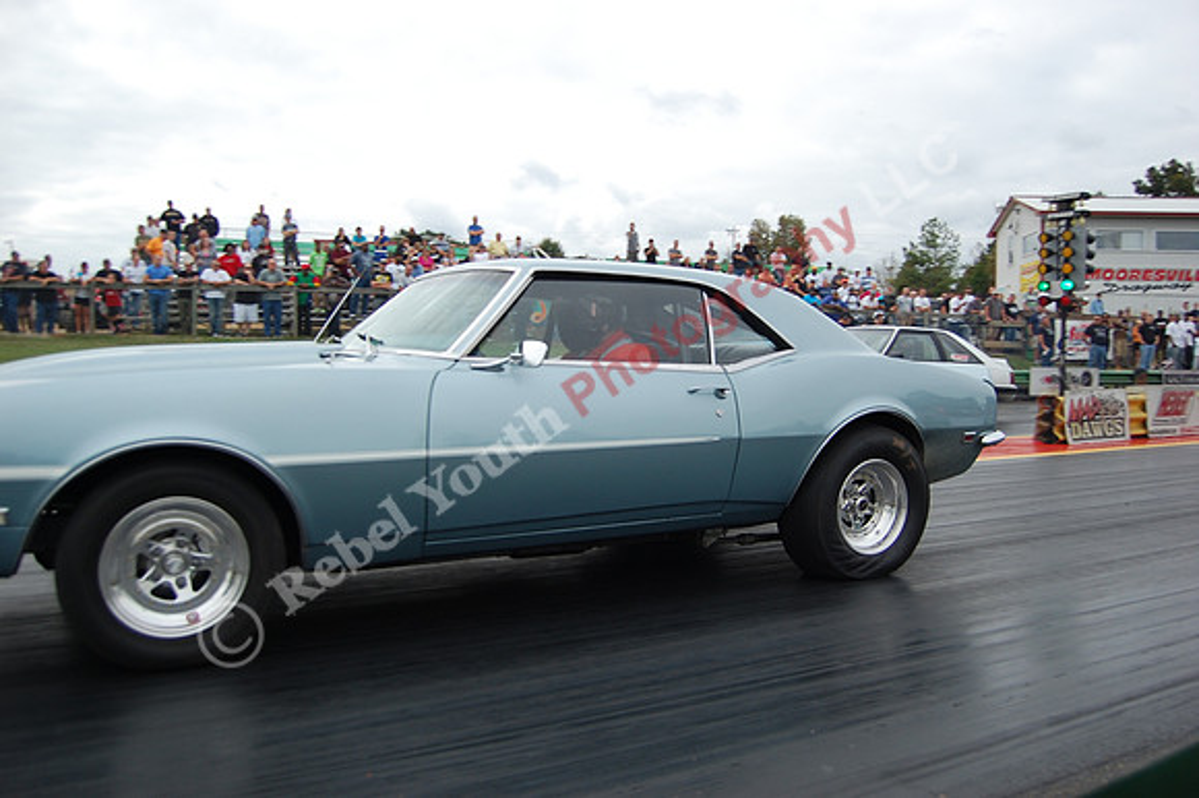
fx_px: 949
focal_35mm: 28
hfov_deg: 64.6
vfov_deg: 45.6
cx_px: 600
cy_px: 399
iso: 220
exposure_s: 1/1000
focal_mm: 19
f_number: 4
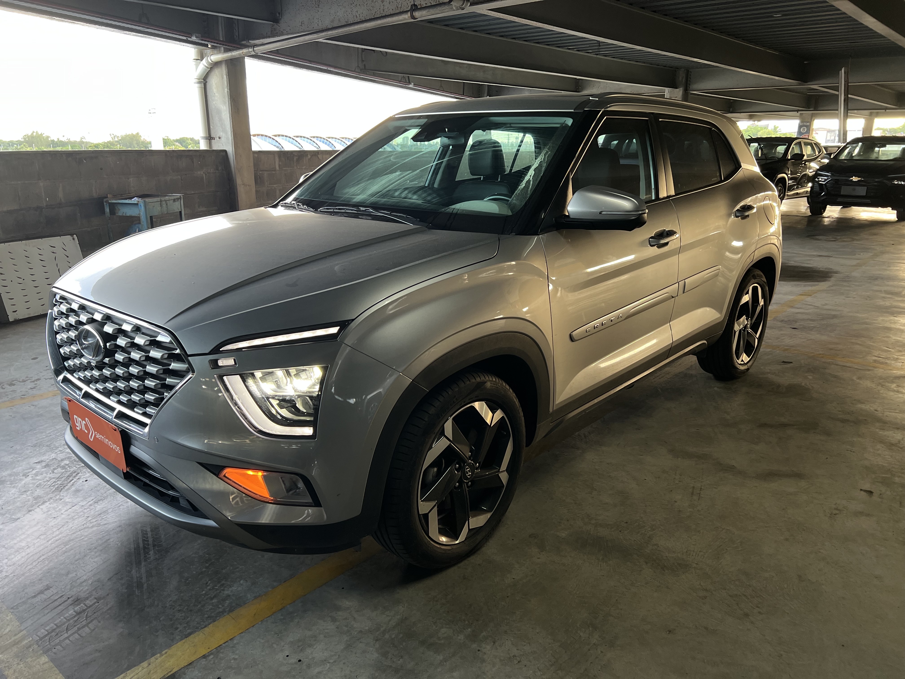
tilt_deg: -16.4
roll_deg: +0.1
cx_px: 452
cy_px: 340
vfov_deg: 53.1
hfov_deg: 67.3
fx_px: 680
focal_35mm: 26
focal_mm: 5.7
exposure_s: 1/120
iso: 125
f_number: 1.5
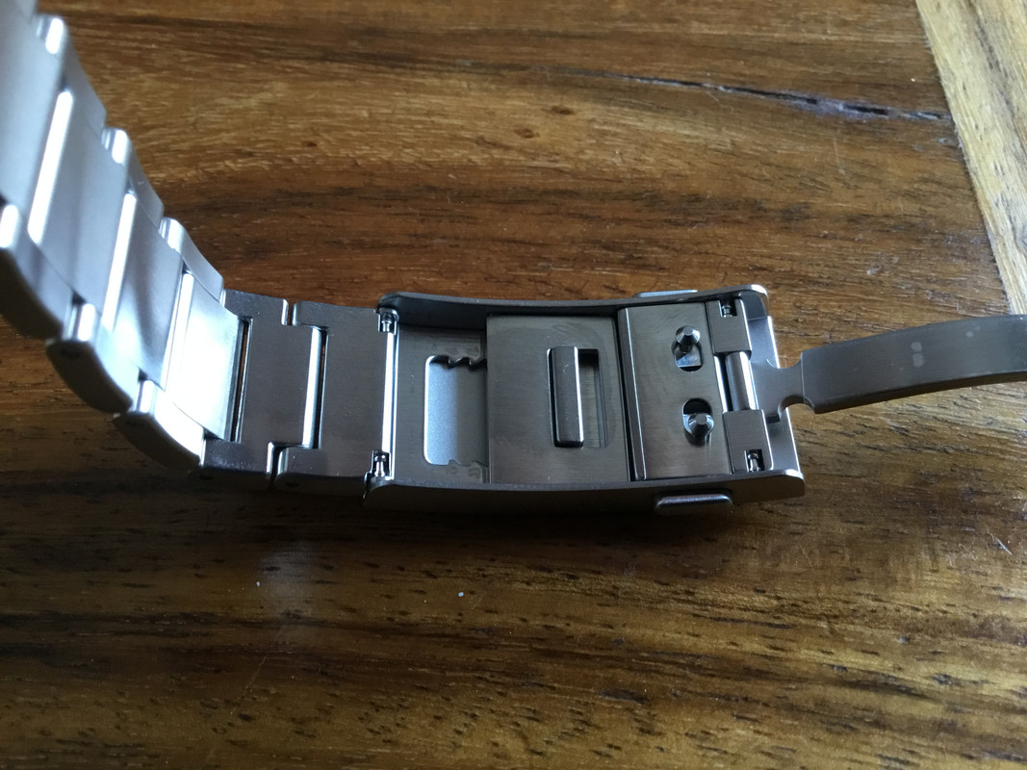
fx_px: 920
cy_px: 385
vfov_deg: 45.4
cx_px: 514
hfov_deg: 58.4
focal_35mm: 31
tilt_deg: -59.9
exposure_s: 1/33
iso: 160
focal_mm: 3.3
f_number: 2.4
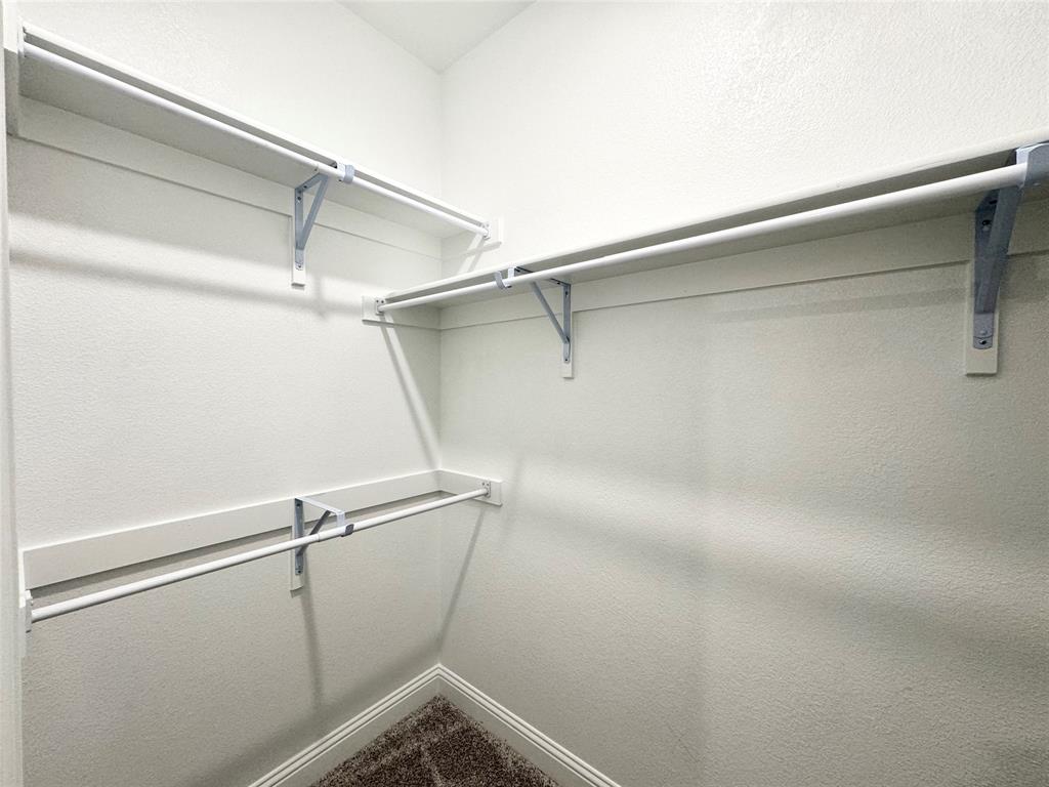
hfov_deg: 102.1
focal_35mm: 14
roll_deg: +0.5
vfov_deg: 85.7
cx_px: 524
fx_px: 424
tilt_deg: -2.2
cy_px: 394
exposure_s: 1/120
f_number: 2.2
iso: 160
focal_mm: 2.22
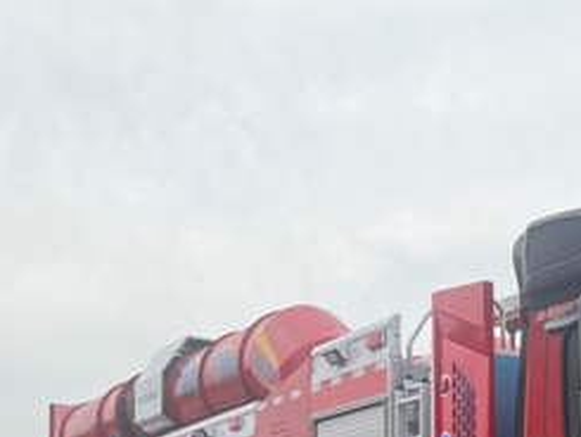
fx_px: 1142
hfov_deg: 27.1
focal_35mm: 68
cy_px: 511
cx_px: 564
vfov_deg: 20.4
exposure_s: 1/1196
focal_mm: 5.7
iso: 50
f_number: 1.5
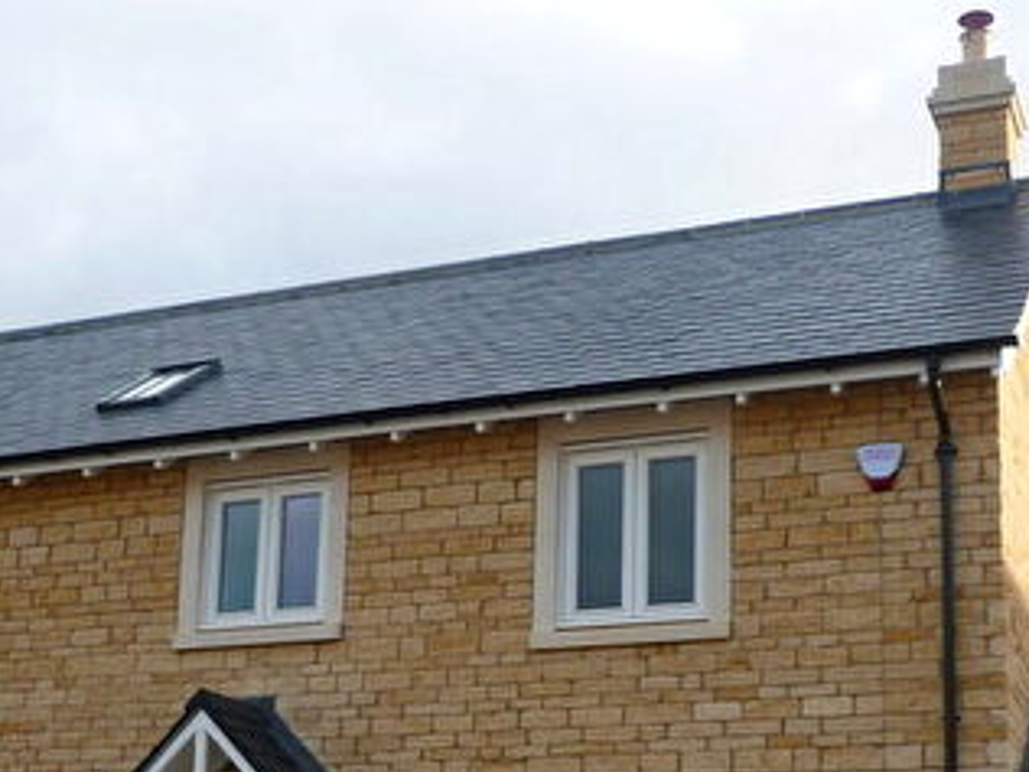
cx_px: 459
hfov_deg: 31.2
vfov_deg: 22.9
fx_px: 1843
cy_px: 725
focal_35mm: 62
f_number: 2.8
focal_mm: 5
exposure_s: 1/400
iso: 80
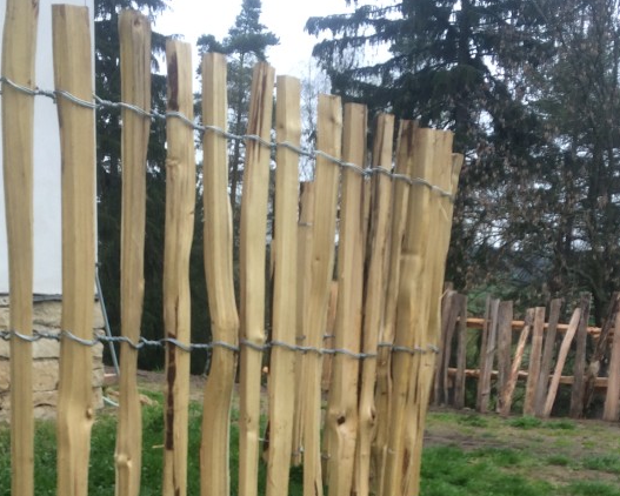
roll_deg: -1.3
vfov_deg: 26.7
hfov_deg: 34.1
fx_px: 1010
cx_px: 279
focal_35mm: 55
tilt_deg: -11.8
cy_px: 448
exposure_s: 1/50
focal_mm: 4.15
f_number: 2.2
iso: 32
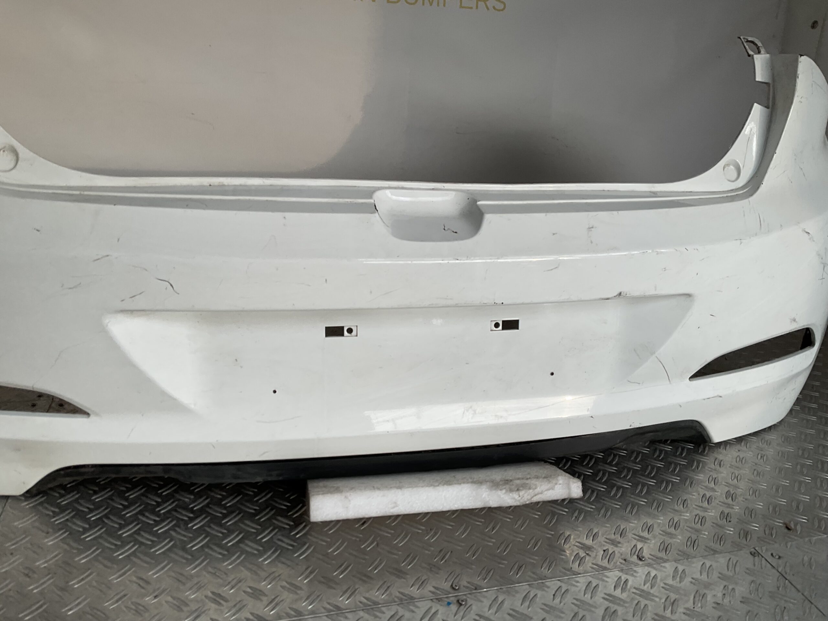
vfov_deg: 48.2
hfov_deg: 61.7
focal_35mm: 29
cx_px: 414
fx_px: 694
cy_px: 310
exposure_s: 1/120
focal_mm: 3
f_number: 1.8
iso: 16
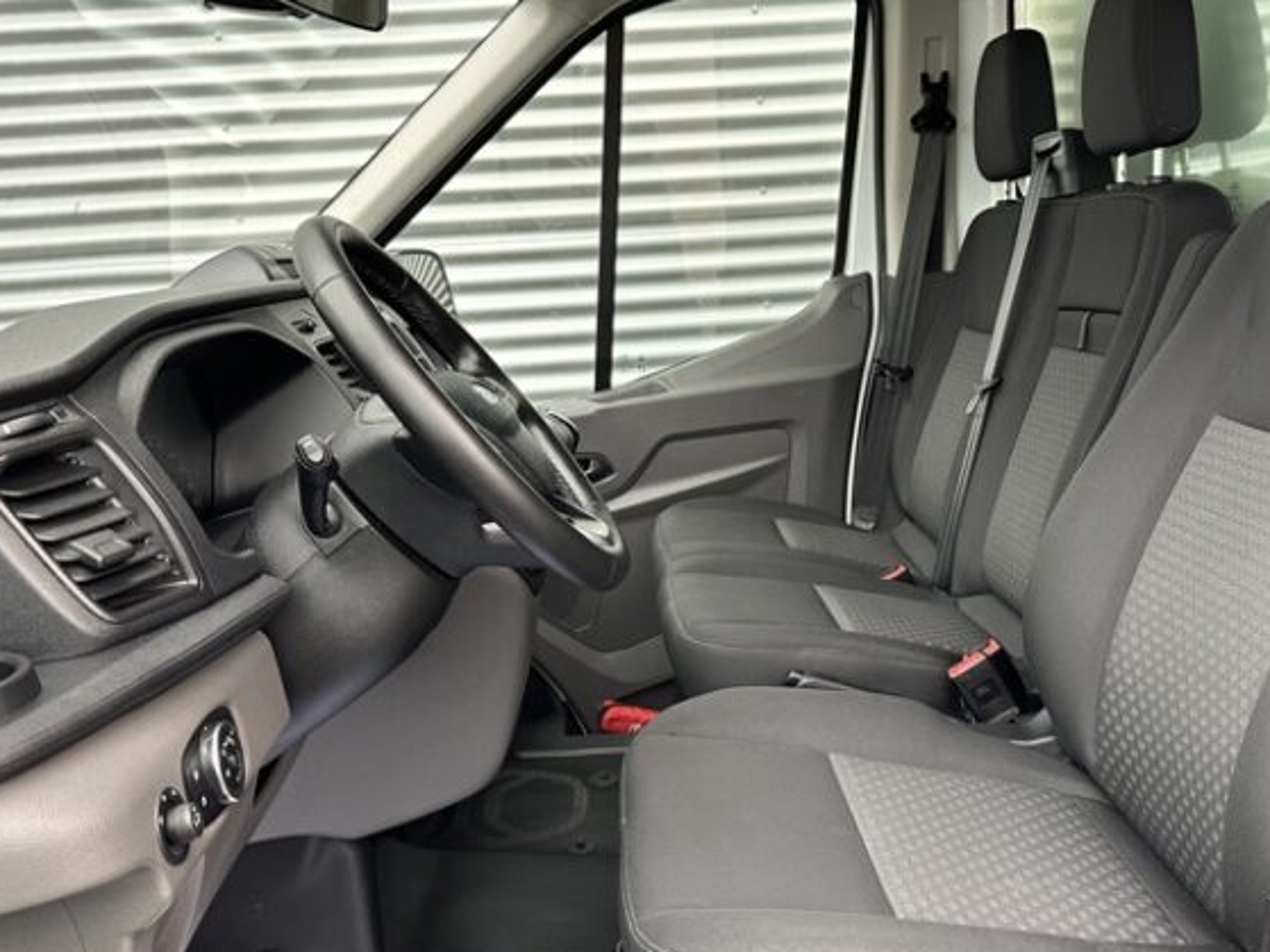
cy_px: 470
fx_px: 1210
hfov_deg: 55.3
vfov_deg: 42.9
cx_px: 695
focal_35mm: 33
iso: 250
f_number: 1.78
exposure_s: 1/121
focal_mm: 6.86
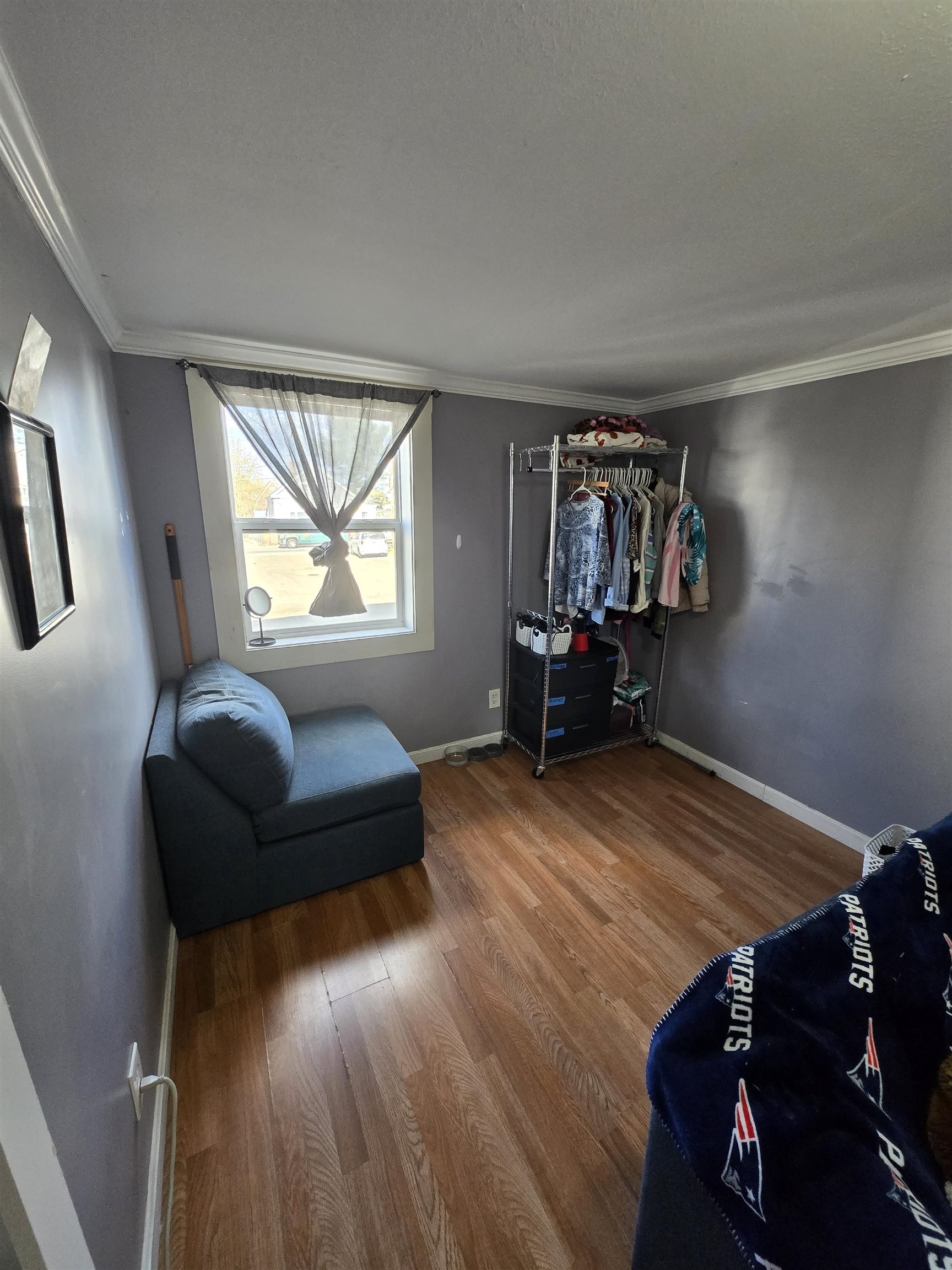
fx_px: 477
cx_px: 476
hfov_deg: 89.9
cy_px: 635
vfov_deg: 106.2
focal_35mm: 13
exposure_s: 1/60
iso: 200
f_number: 2.2
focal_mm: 1.7
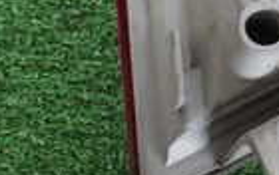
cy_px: -179
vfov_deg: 8.6
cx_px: 588
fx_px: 1104
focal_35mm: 145
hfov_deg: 12.4
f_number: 2.4
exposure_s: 1/60
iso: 200
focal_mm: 5.79
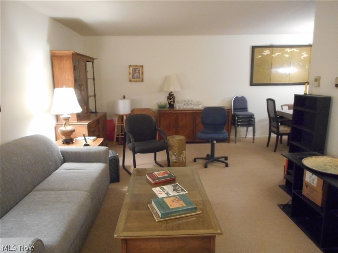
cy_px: 126
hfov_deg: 69.4
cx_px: 169
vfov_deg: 54.9
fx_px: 244
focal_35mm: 25
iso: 560
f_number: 3.7
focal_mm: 4.5
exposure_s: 1/8
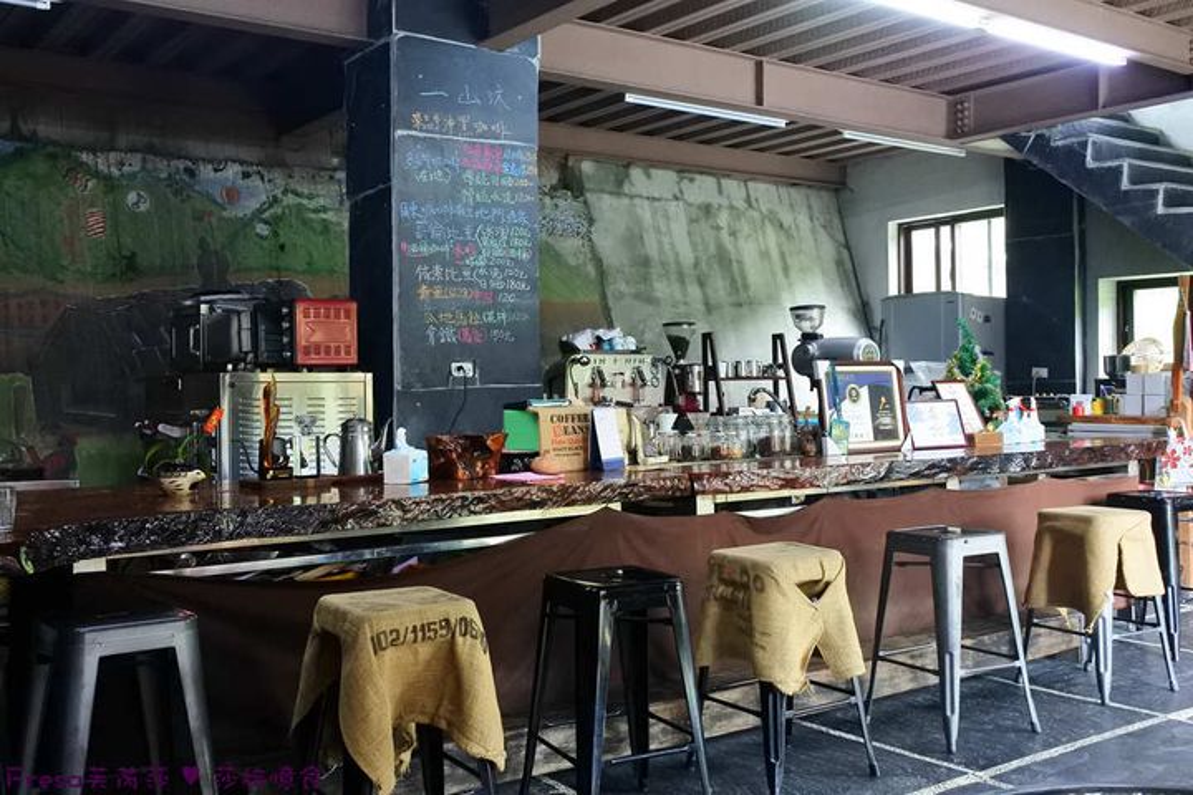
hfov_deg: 53.1
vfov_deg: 36.9
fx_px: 1193
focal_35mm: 36
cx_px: 596
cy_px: 398
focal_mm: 13.7
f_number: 4
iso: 1800
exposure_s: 1/60
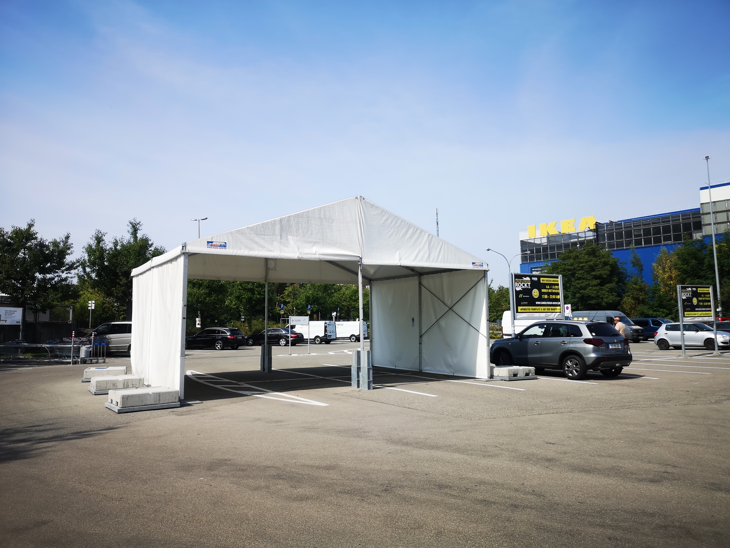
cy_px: 274
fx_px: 569
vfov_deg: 51.4
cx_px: 365
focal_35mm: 27
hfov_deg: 65.3
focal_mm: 5.58
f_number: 1.8
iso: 50
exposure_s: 1/1764
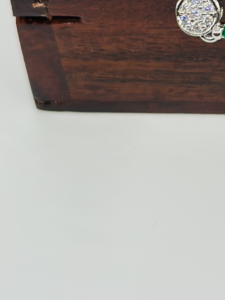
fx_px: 1335
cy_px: -133
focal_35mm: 154
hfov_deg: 9.4
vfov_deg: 12.3
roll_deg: +1.2
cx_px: 308
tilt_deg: -41.8
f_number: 1.78
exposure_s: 1/823
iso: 80
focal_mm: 6.86
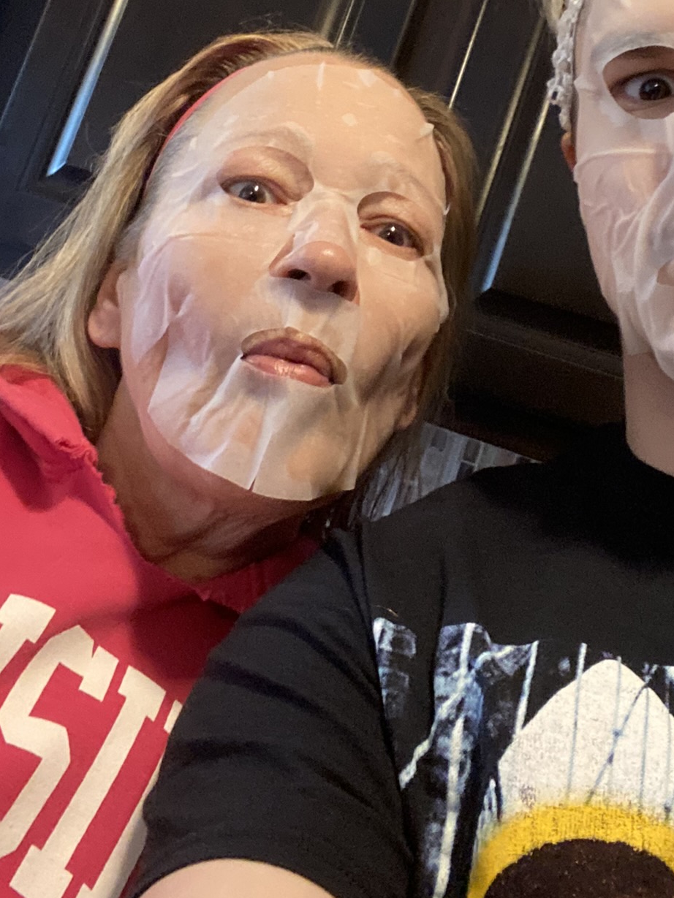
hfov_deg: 29.0
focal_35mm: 50
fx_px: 1298
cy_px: 163
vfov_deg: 36.7
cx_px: 432
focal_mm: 2.71
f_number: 2.2
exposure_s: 1/40
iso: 320
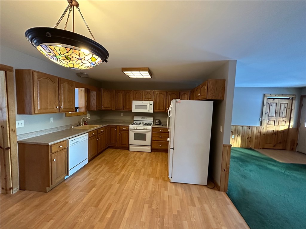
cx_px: 153
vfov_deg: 85.7
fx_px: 124
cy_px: 114
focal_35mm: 14
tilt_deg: -5.4
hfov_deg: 102.1
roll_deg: -1.4
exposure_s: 1/60
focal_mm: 2.22
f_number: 2.2
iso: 800
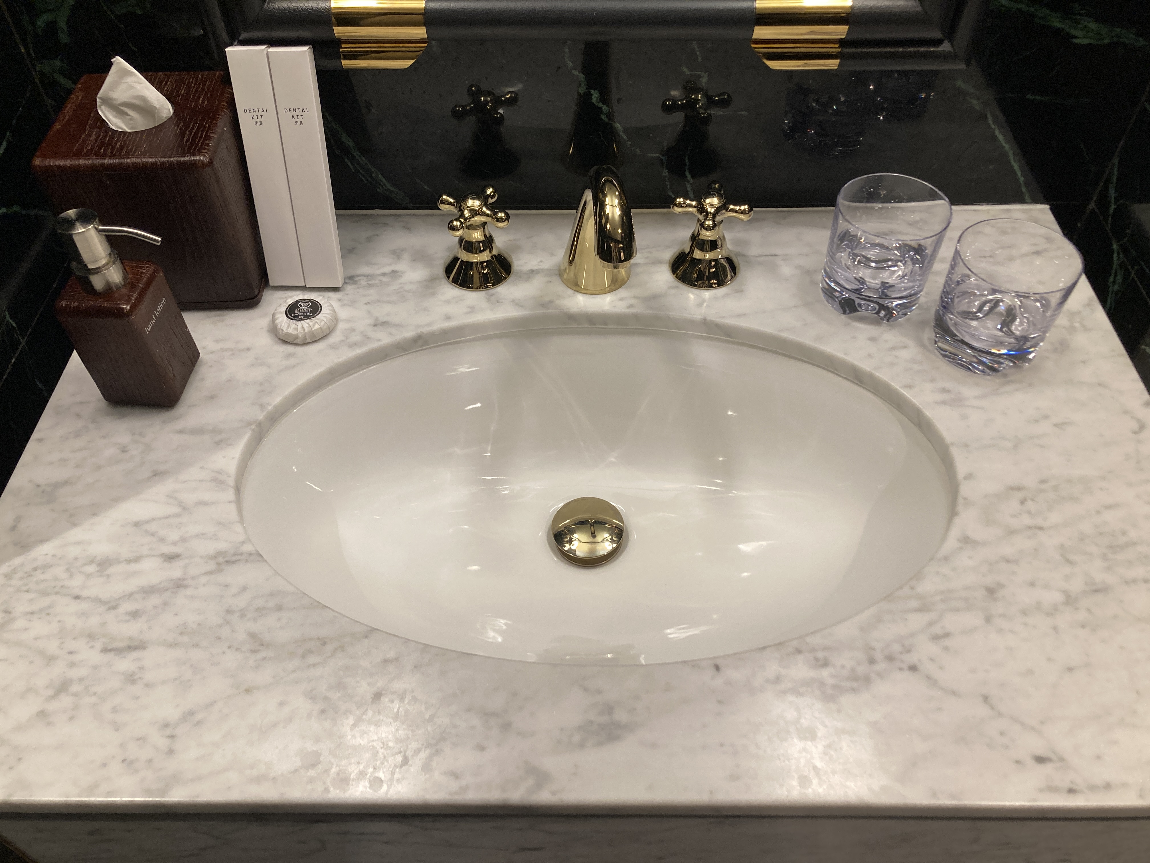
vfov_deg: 49.7
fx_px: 930
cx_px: 575
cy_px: 432
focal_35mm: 28
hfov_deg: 63.4
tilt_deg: -49.8
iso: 100
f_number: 1.8
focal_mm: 3.99
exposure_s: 1/50
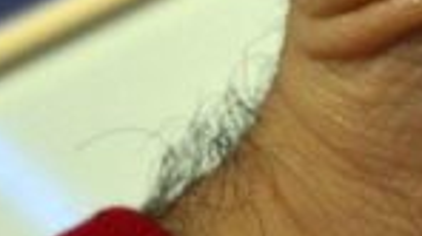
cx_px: 354
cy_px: -283
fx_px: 2070
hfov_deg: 11.6
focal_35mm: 185
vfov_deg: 6.3
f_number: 10
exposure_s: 1/640
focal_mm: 29
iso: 1600
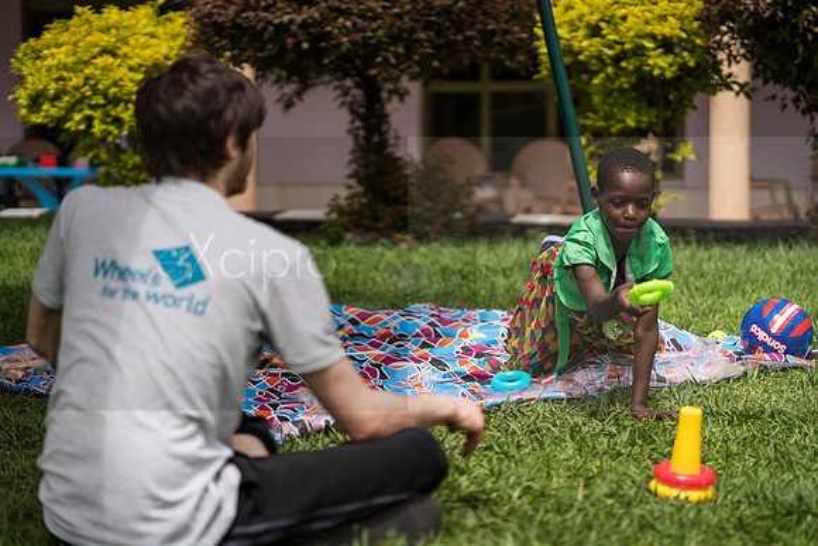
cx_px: 409
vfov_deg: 15.4
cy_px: 273
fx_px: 2014
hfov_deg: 23.0
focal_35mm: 89
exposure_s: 1/5000
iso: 100
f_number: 1.8
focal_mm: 85
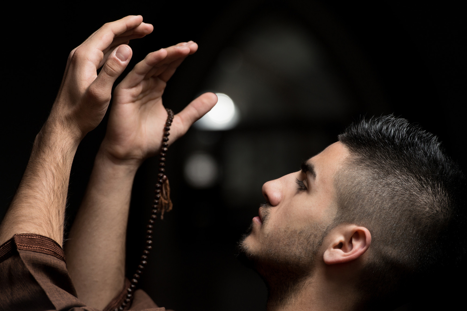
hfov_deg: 10.5
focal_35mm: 195
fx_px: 2530
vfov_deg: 7.0
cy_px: 156
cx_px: 234
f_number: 5.6
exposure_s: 1/160
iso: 200
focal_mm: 195
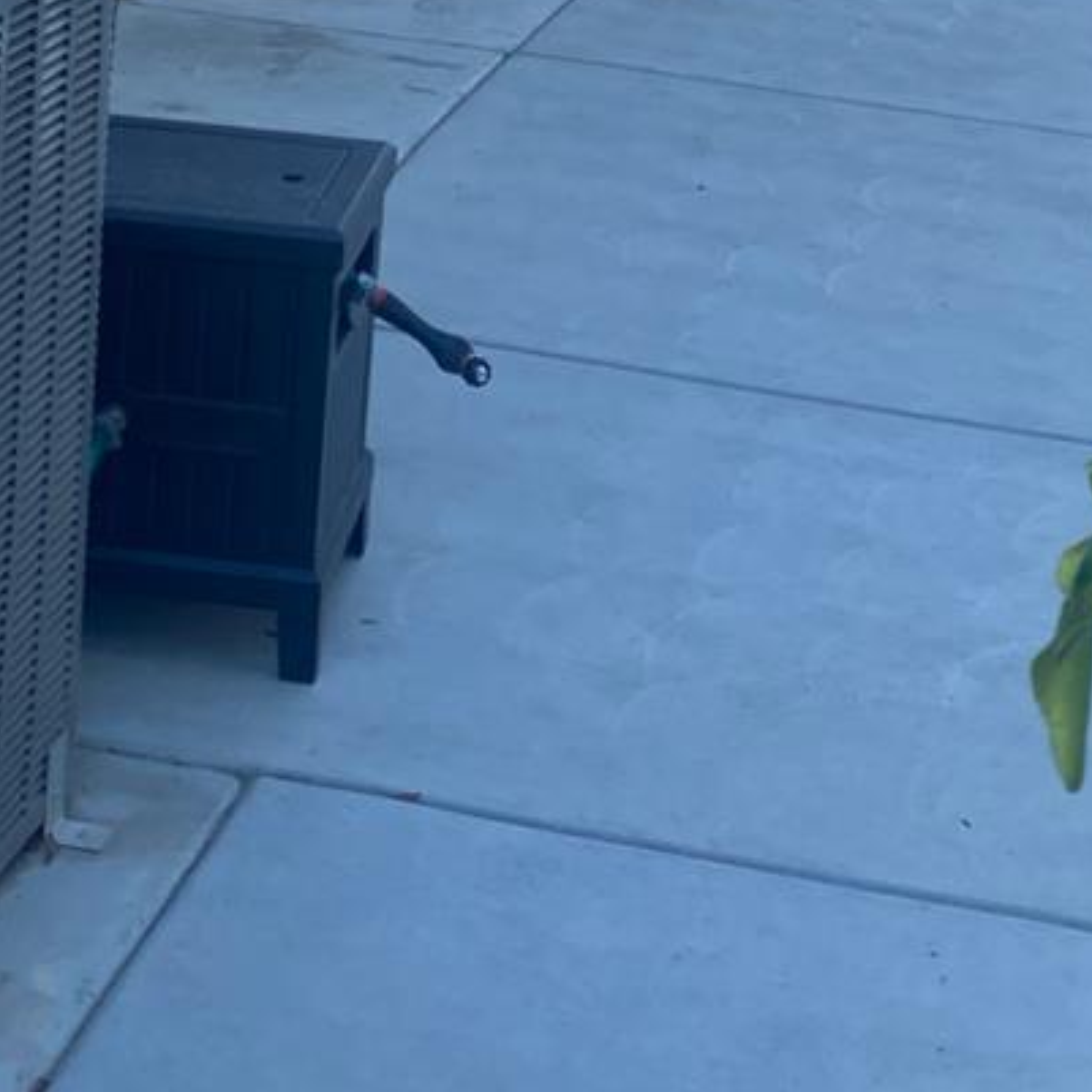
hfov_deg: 20.1
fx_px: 3069
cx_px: 437
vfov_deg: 17.4
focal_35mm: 86
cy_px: -697
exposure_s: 1/805
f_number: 1.8
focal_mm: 4.25
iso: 32
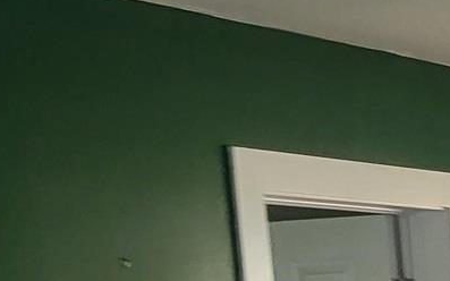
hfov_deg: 11.5
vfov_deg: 7.7
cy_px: 646
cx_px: 969
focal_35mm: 160
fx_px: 1962
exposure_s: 1/120
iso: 80
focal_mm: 5.4
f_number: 1.8
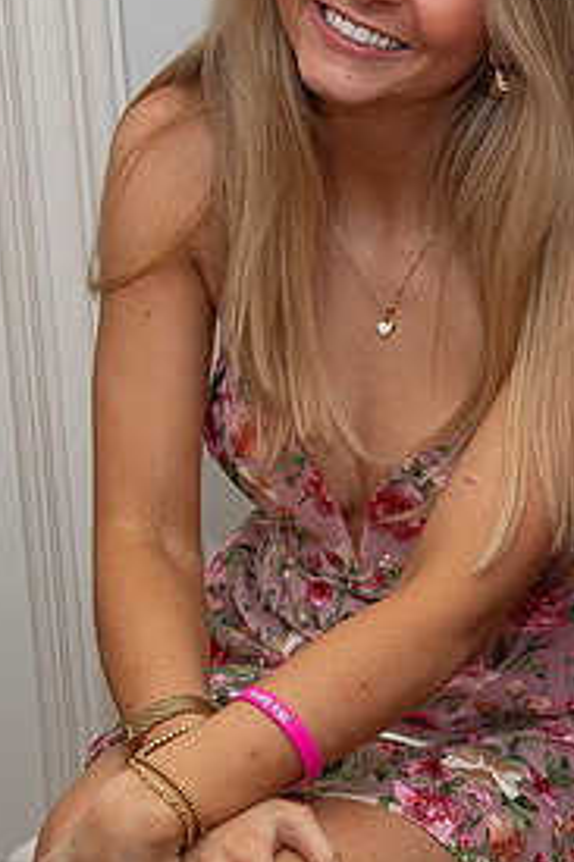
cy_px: 555
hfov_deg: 7.4
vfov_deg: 11.4
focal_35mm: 181
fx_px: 4334
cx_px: 944
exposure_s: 1/60
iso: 800
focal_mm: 42
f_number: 7.1
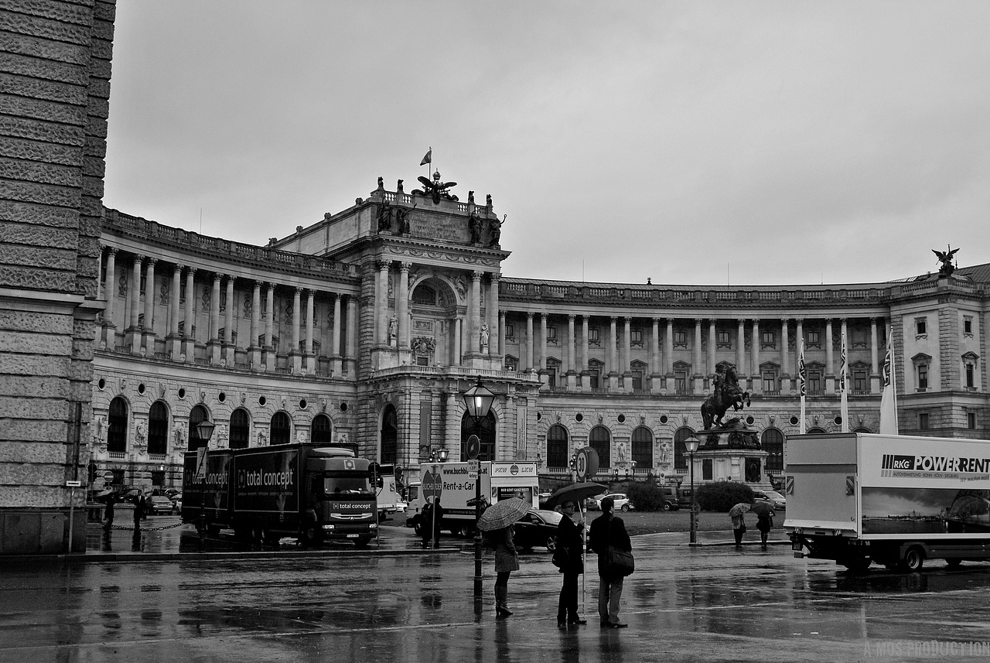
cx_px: 495
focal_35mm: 45
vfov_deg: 29.9
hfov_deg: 43.6
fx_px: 1239
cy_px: 332
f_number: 9
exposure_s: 1/320
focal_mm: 30
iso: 400
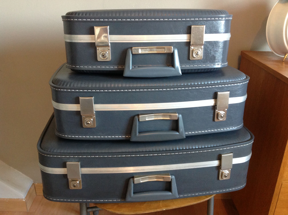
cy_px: 108
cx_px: 144
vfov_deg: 40.6
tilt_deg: -22.7
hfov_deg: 52.7
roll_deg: -1.1
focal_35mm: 35
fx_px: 291
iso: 200
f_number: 2.4
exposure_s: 1/15
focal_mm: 4.28
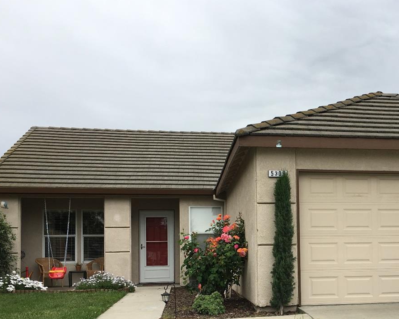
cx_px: 297
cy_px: 236
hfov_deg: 37.9
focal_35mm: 48
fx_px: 567
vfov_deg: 30.9
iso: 25
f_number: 2.2
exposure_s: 1/361
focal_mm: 4.15
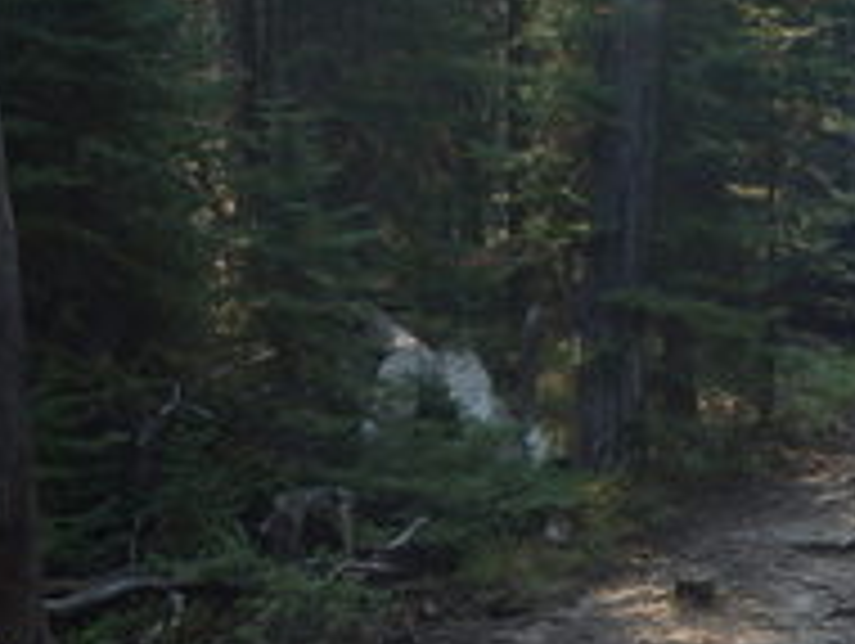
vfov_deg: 12.9
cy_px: 678
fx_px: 2795
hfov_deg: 16.7
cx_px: 999
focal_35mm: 113
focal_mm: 7.7
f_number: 4.8
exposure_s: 1/200
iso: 125
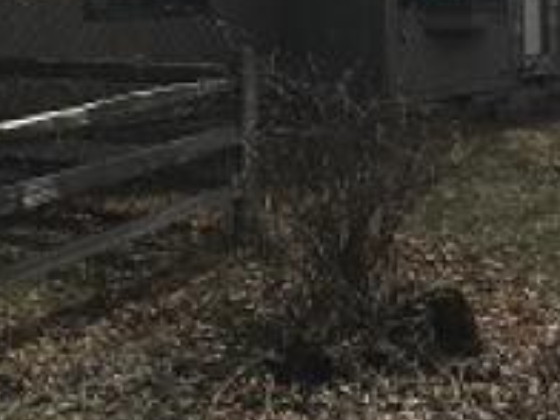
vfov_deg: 16.6
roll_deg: +2.7
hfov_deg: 22.7
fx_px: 1391
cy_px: -59
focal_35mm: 86
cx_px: 340
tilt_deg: +1.0
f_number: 2.2
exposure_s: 1/2331
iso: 25
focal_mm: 4.15
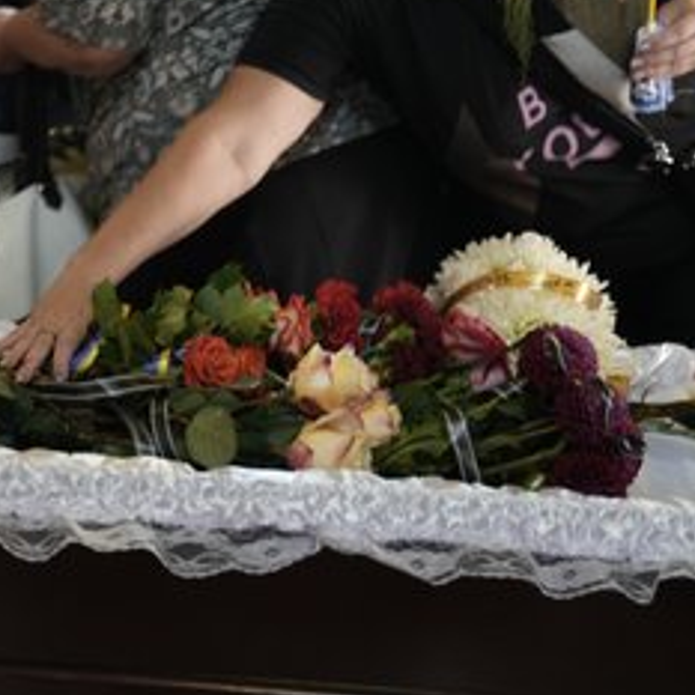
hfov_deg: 17.0
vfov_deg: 17.1
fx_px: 2317
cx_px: 197
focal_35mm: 102
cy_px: 306
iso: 2000
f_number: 2.8
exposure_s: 1/60
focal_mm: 70
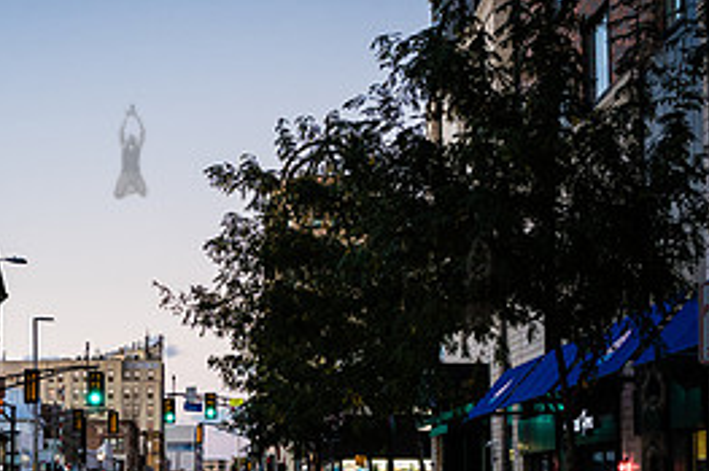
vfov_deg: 17.3
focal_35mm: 78
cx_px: 129
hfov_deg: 25.5
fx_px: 1535
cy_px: 410
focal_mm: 35
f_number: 4.5
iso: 1600
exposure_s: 1/160
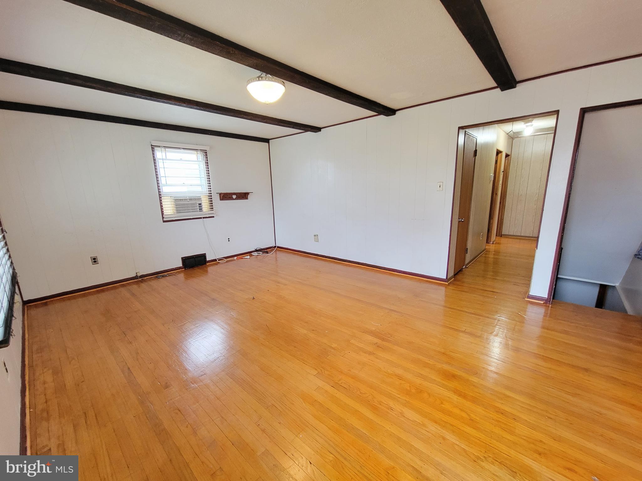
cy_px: 240
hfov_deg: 106.2
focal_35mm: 13
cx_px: 321
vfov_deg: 89.9
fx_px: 241
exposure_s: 1/30
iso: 400
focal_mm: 2.2
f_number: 2.2
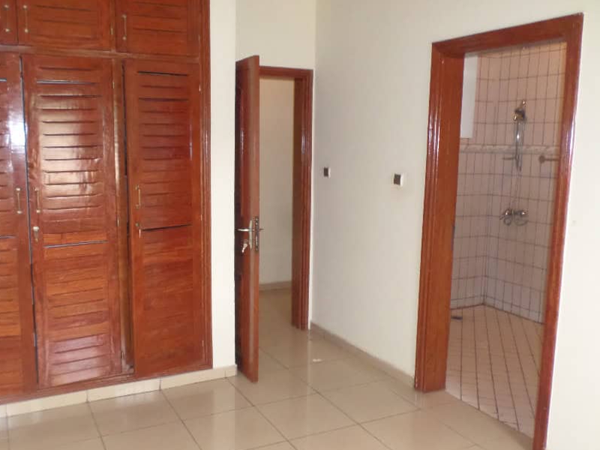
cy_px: 238
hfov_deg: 56.7
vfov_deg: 44.1
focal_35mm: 32
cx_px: 271
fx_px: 555
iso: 320
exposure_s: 1/30
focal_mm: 4.5
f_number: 2.5
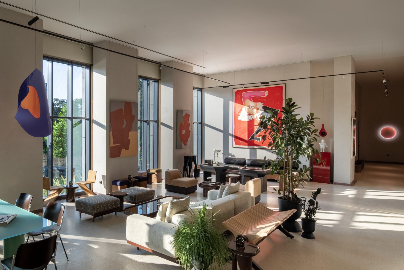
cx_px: 157
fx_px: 281
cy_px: 150
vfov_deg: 51.2
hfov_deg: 70.6
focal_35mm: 25
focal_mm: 19
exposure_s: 1/250
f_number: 11
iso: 400
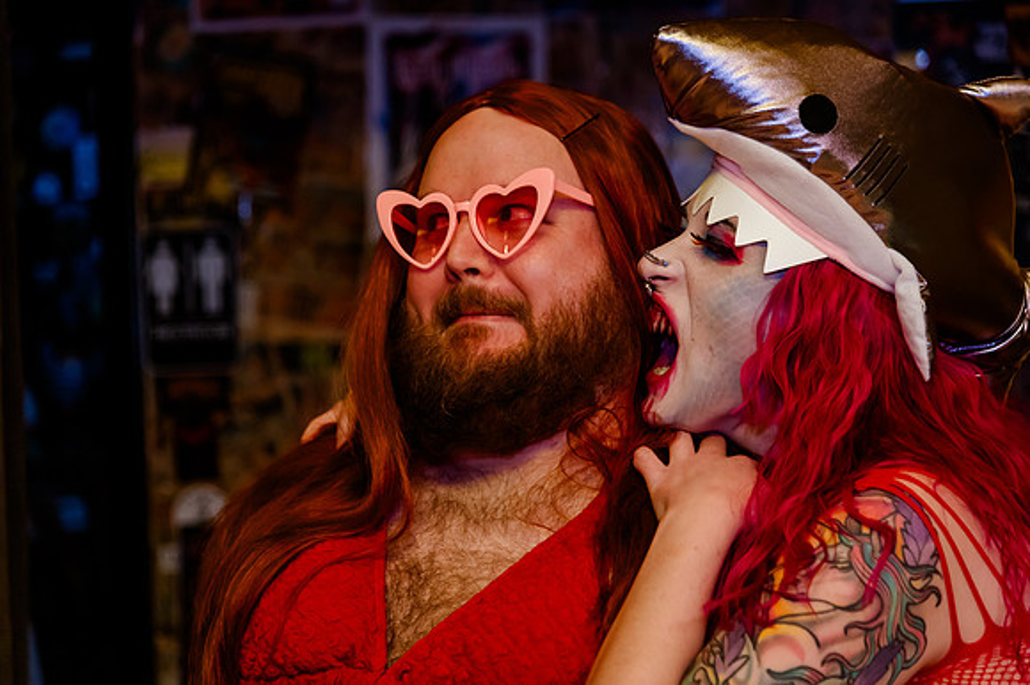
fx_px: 2631
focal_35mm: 92
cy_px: 342
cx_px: 515
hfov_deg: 22.2
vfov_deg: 14.8
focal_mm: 92
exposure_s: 1/400
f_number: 4
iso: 2000
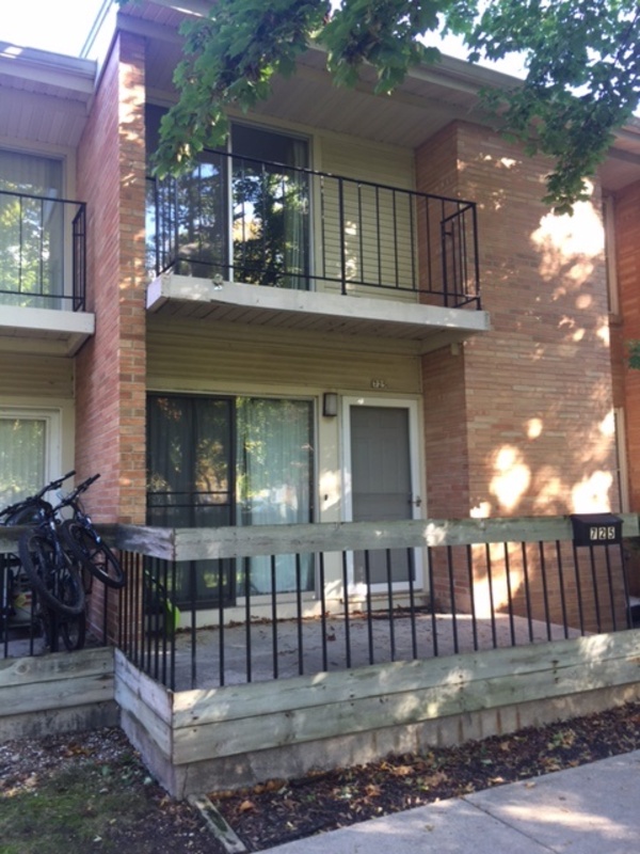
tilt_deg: +6.5
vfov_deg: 61.7
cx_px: 320
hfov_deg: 48.2
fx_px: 715
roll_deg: +2.1
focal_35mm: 29
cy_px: 427
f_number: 2.2
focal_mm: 4.15
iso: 32
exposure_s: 1/40
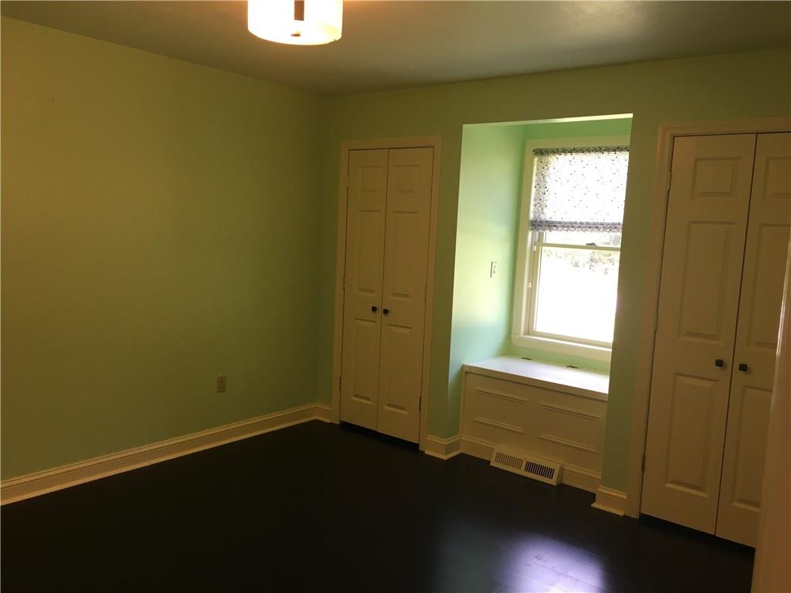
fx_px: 663
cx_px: 396
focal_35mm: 29
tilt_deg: -6.6
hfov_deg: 61.7
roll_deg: -2.9
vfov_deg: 48.2
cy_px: 296
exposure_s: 1/30
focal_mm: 4.15
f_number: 2.2
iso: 50
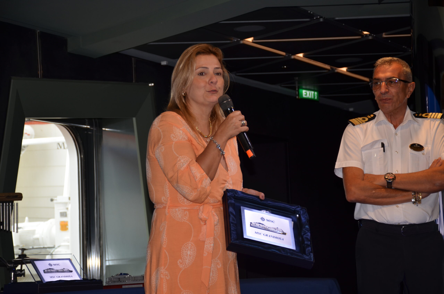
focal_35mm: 105
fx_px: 1292
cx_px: 222
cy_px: 147
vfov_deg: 13.0
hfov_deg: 19.5
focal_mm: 70
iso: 220
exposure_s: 1/125
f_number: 5
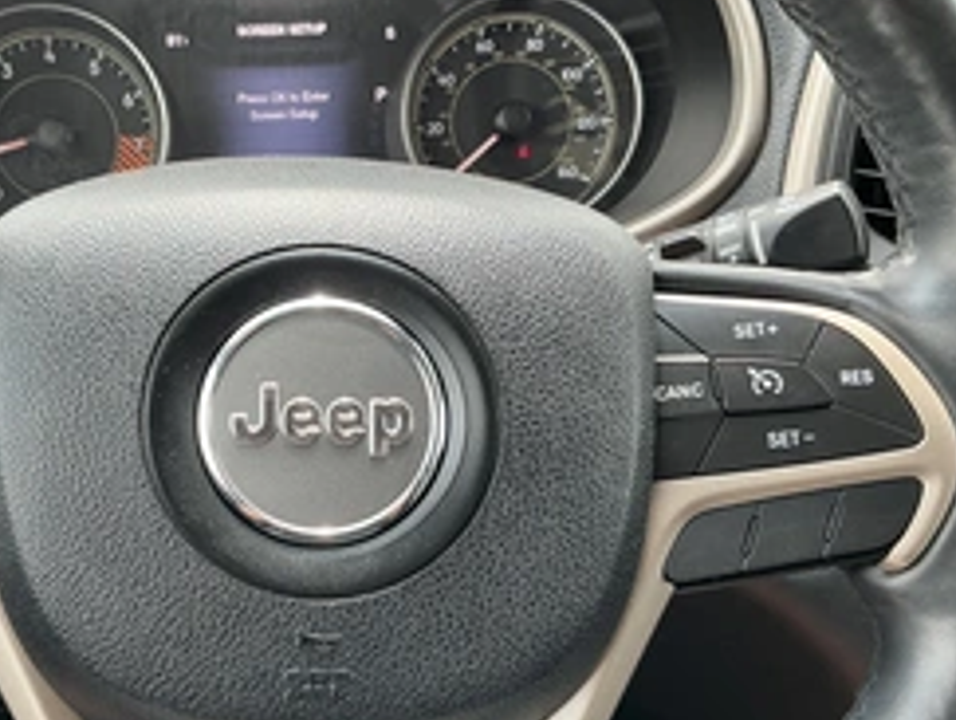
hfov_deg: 40.6
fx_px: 1272
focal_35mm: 46
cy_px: 464
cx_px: 311
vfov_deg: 31.4
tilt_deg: -27.7
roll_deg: +3.5
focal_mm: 3
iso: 50
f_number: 1.8
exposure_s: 1/122
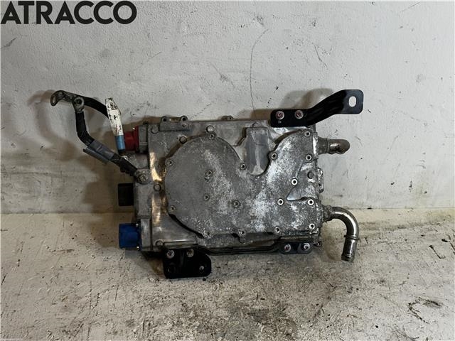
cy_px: 170
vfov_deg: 30.3
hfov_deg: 39.7
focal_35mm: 48
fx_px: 631
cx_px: 228
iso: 50
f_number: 1.78
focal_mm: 6.86
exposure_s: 1/100
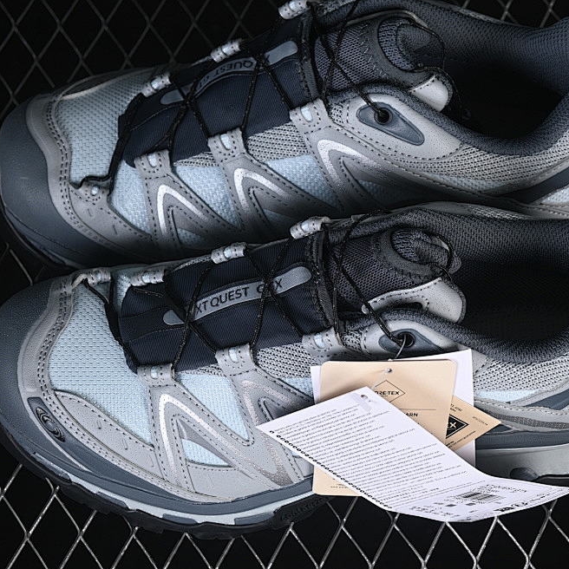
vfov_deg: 16.6
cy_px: 277
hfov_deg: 16.6
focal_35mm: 105
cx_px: 329
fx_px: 1953
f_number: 7.1
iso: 160
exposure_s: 1/80
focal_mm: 50
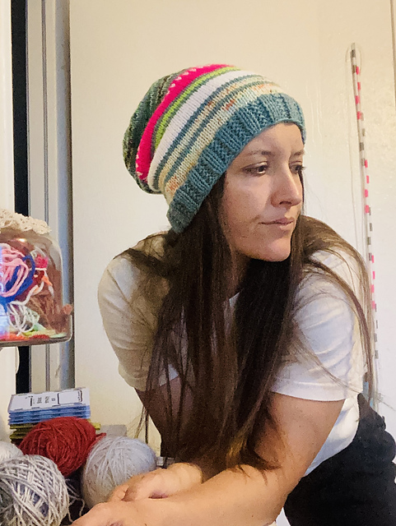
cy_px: 263
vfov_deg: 56.8
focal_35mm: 32
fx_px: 487
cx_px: 198
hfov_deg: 44.2
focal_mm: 2.87
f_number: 2.2
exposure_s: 1/18
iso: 640
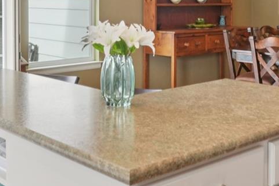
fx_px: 465
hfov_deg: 33.4
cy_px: 0
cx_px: 120
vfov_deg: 21.8
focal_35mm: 60
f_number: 8
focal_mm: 12
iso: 160
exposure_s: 1/30
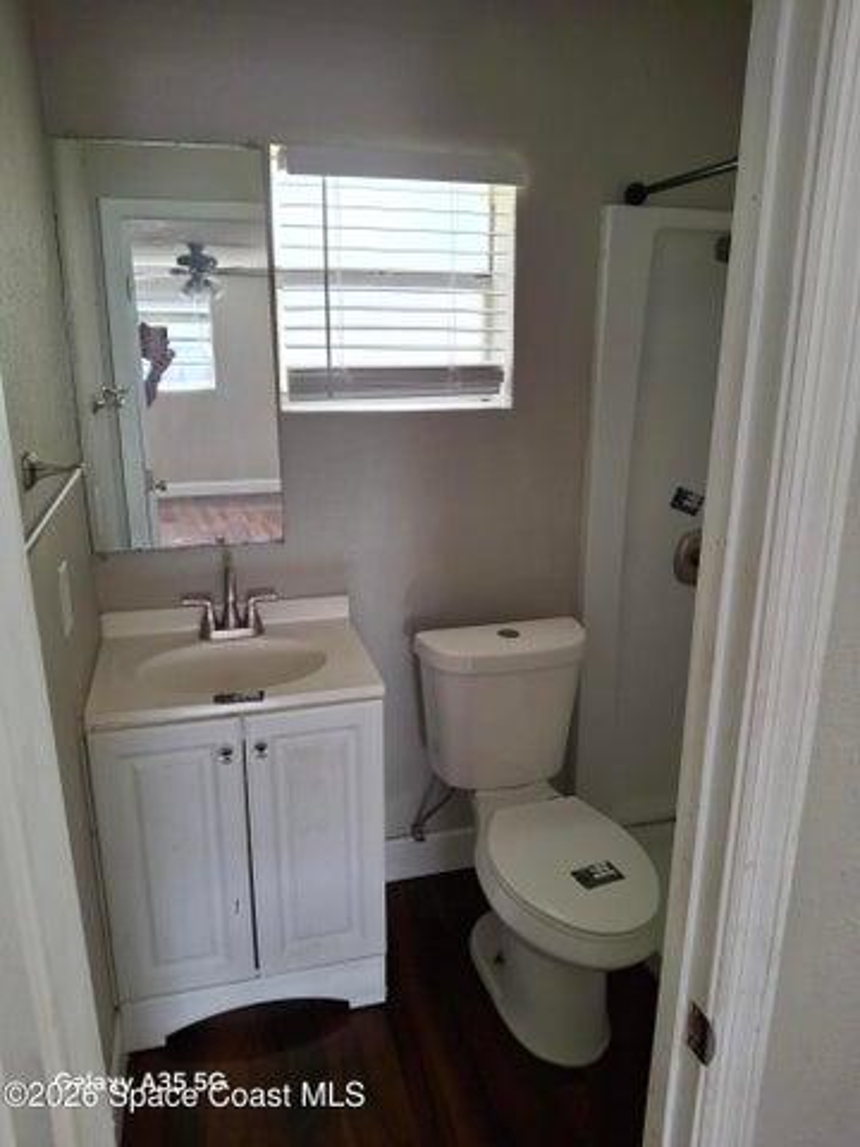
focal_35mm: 25
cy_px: 574
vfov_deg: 69.4
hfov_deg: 54.9
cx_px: 430
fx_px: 828
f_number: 1.8
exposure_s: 1/100
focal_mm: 4.69
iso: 100
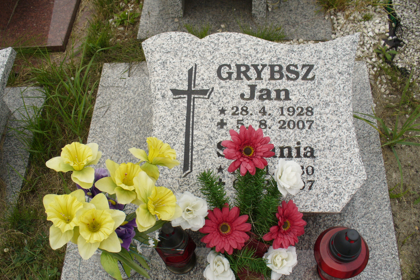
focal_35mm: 39
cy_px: 146
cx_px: 211
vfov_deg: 34.2
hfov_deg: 49.6
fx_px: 455
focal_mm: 6.1
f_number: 5.6
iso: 80
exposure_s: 1/200
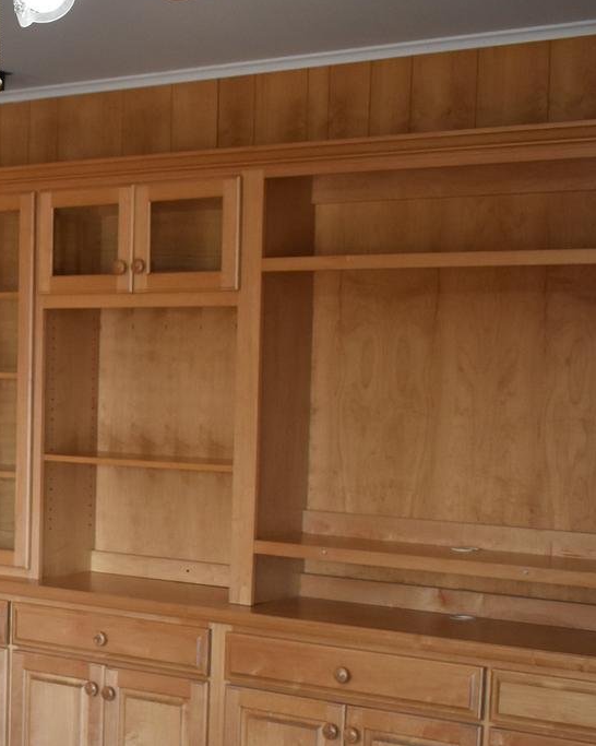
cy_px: 576
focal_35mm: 76
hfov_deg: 19.0
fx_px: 1676
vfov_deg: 24.7
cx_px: -135
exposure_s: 1/200
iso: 800
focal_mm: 18
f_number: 3.5
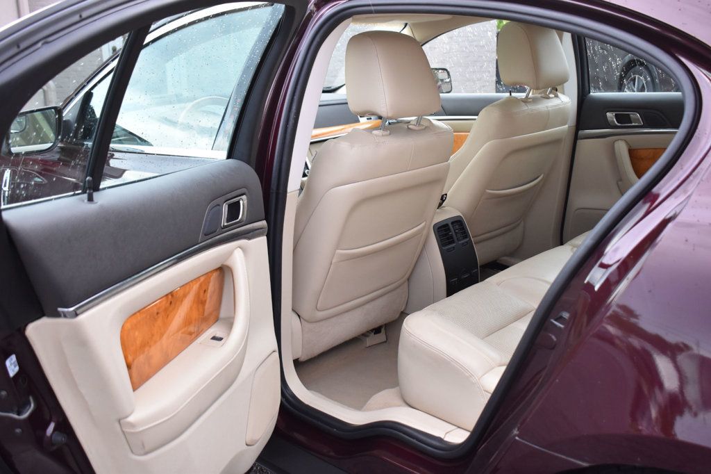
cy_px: 237
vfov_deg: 35.5
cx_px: 356
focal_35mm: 38
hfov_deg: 51.3
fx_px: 740
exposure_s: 1/125
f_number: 4.5
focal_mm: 25
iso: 800
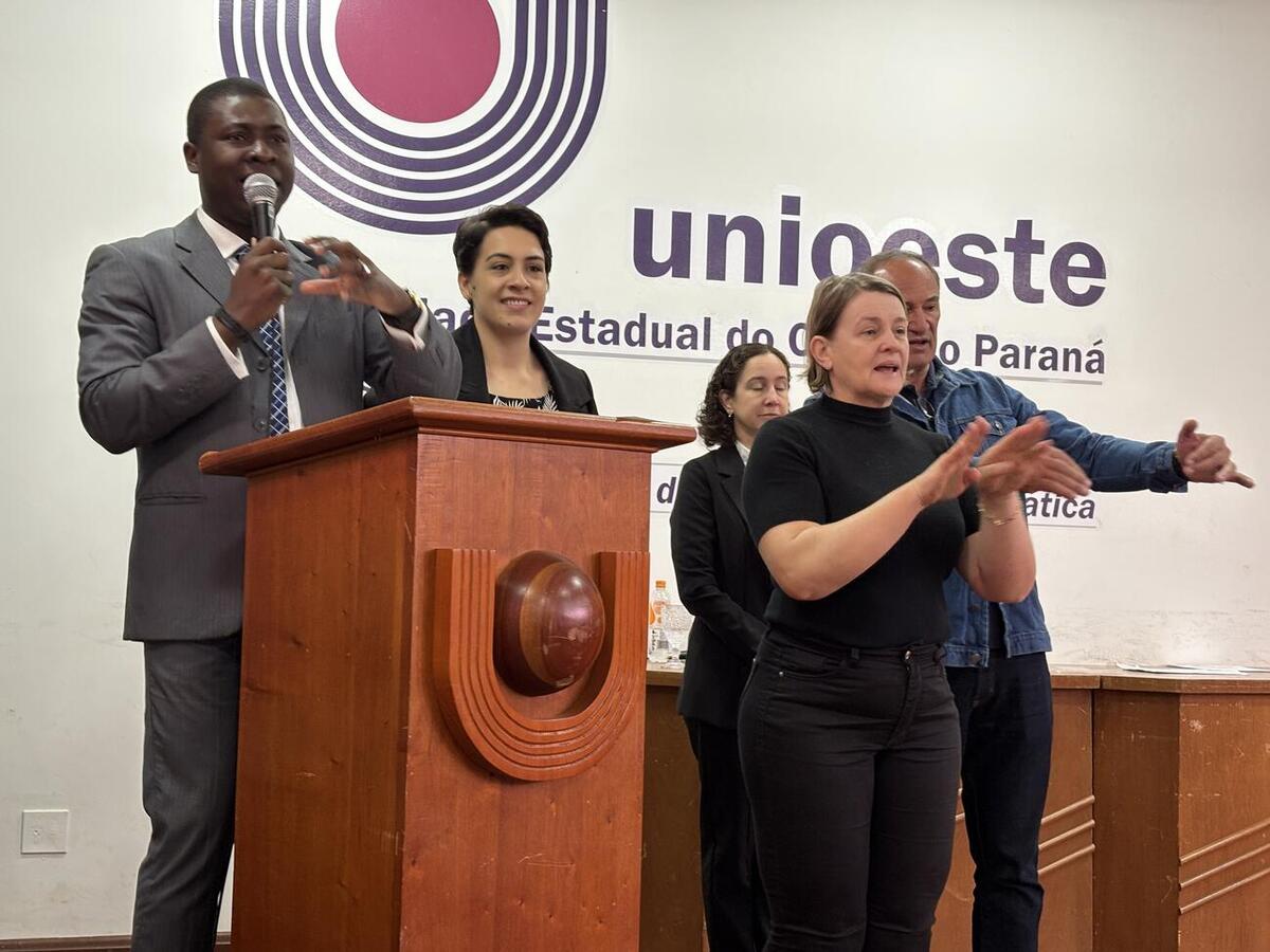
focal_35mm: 52
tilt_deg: +1.9
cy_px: 476
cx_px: 635
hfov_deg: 36.8
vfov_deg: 28.0
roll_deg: -0.5
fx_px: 1908
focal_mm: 5.96
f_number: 1.6
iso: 100
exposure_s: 1/40
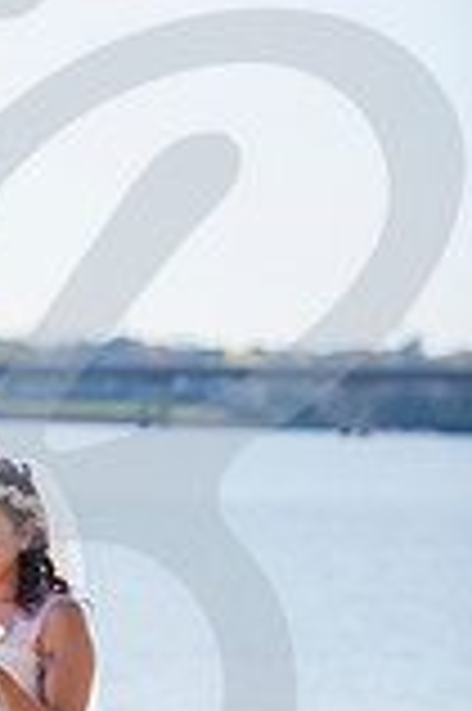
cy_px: 513
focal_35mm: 271
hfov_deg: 5.0
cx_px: -180
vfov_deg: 7.6
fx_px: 5341
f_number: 2.8
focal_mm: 95
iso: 100
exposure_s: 1/1000
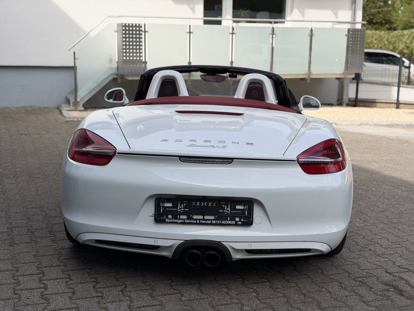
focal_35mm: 48
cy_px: 156
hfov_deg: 39.7
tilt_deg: -10.8
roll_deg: +0.3
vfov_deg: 30.3
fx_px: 574
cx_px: 207
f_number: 1.78
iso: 64
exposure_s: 1/2033
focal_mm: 6.76
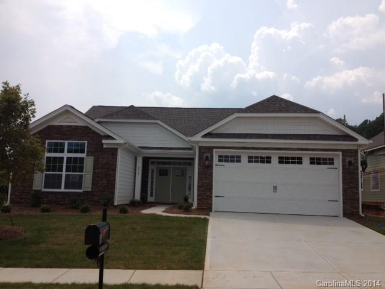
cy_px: 144
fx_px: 389
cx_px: 192
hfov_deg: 52.6
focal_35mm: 35
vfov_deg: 40.7
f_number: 2.4
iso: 50
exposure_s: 1/2907
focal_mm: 4.28
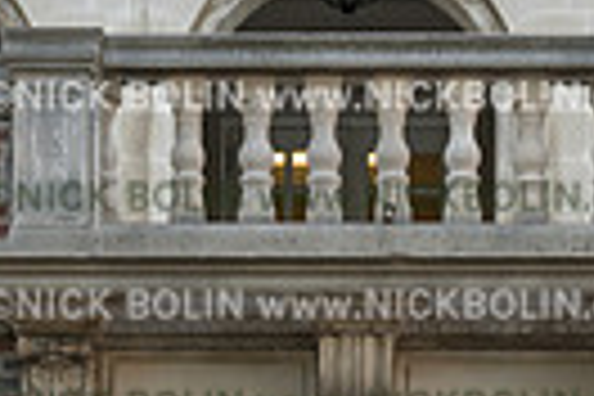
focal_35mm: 184
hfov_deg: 11.2
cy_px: 826
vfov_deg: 7.2
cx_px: 328
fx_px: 3036
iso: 125
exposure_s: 1/40
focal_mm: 42
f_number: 4
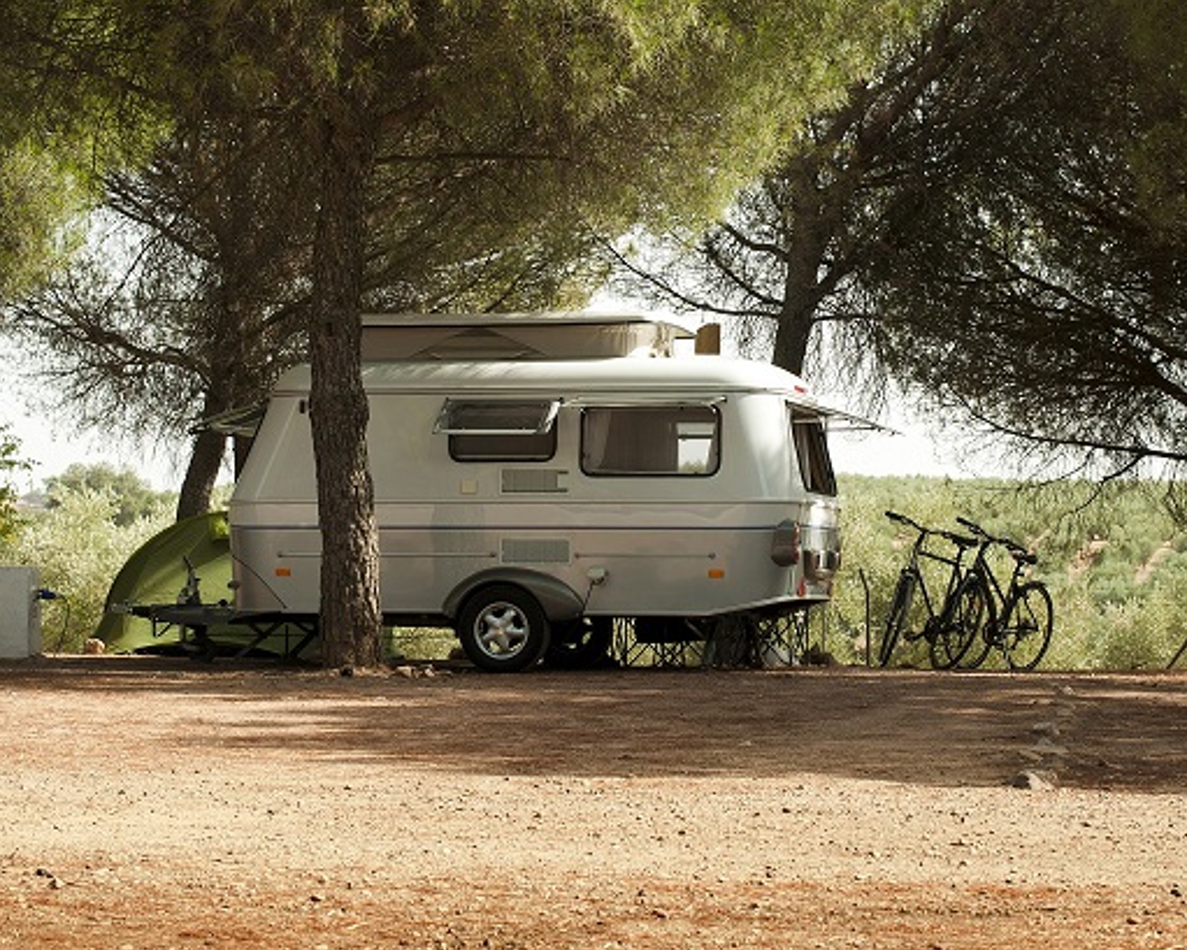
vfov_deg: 17.9
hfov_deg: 22.2
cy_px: 473
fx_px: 3022
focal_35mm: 86
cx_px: 652
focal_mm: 50
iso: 100
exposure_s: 1/160
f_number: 8
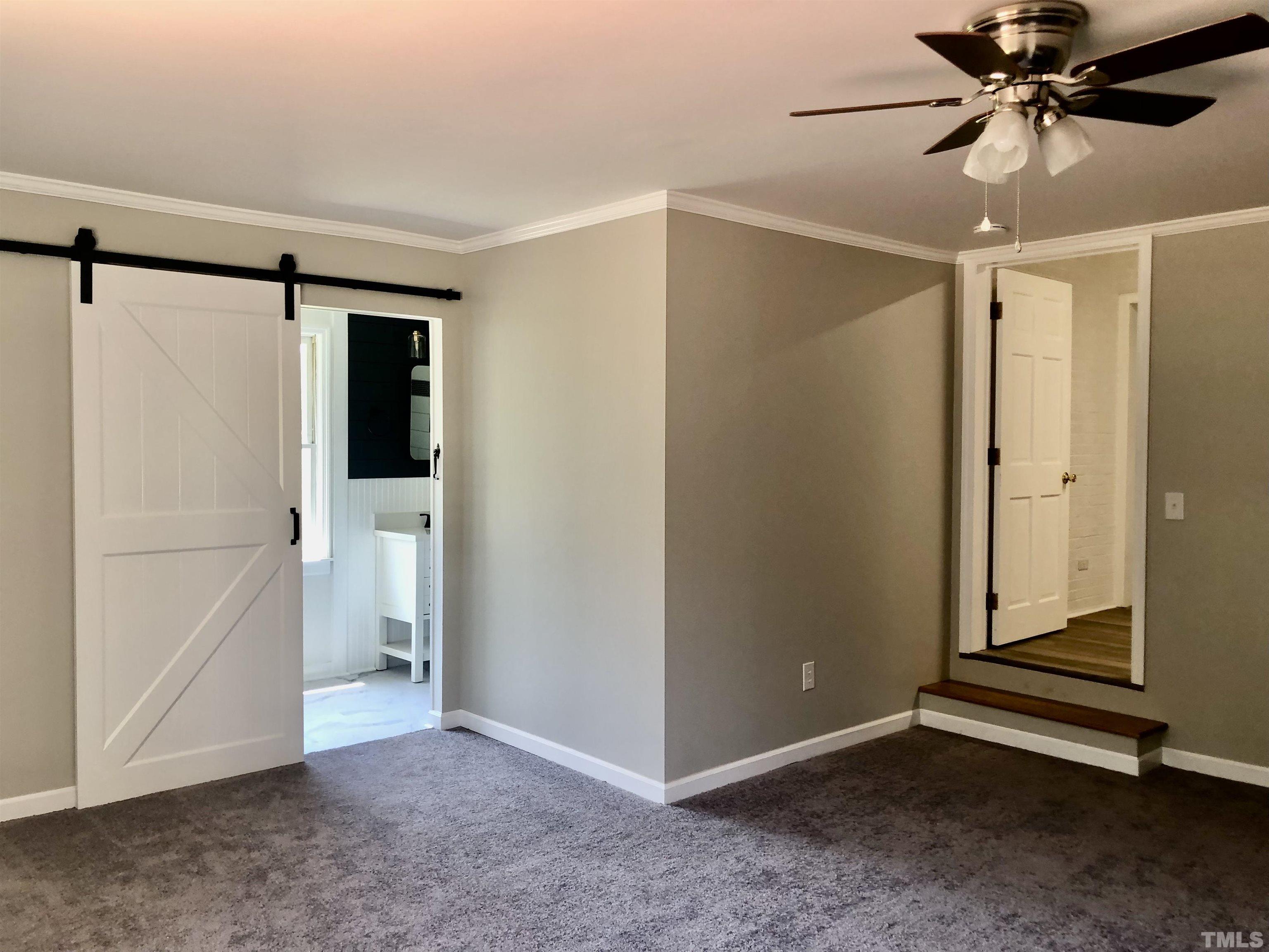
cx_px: 634
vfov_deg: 49.7
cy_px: 476
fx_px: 1026
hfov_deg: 63.4
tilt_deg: -4.1
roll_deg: +0.8
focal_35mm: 28
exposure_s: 1/40
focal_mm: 3.99
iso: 20
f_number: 1.8
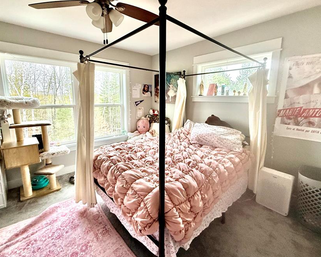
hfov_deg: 89.6
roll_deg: -0.6
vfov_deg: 77.0
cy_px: 124
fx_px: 162
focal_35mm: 17
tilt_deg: -7.7
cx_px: 159
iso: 320
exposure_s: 1/120
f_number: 2.2
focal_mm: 2.22
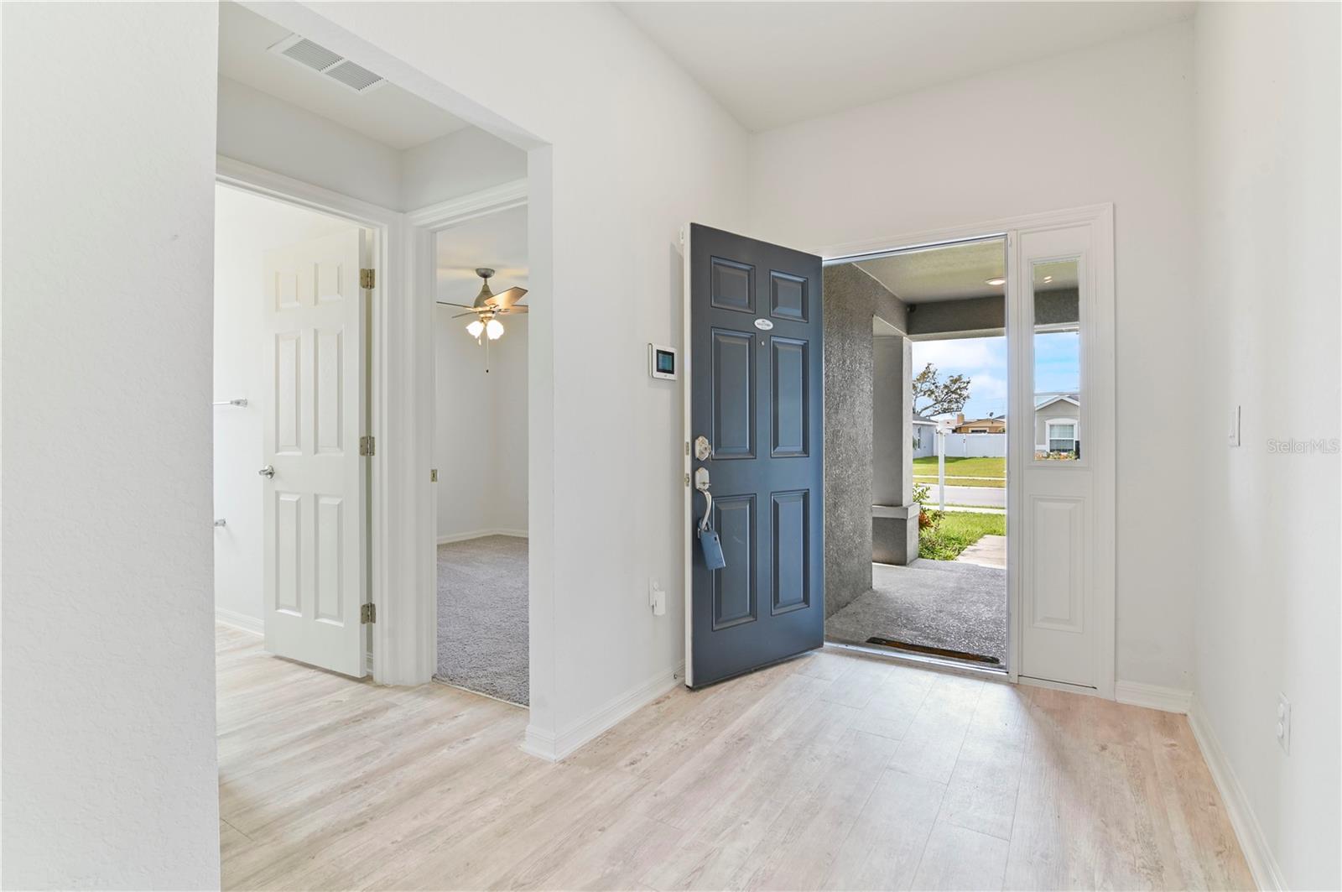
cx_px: 671
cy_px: 446
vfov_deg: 73.6
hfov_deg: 96.8
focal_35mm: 16
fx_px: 596
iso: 100
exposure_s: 1/5
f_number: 8
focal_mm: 16
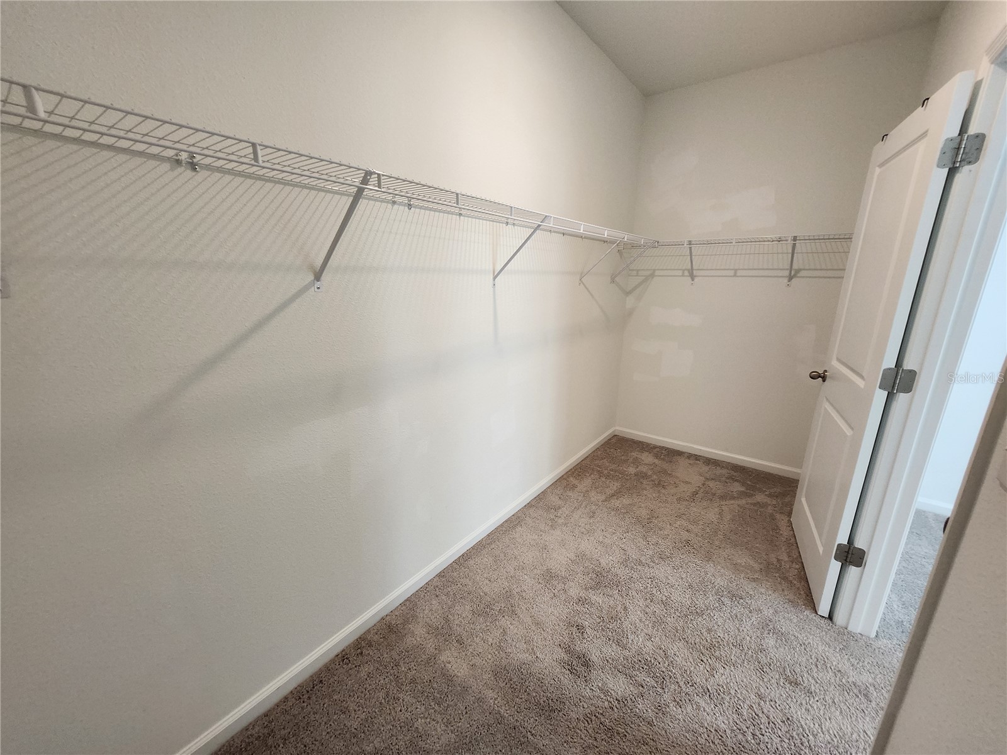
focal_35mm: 13
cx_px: 504
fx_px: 378
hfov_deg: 106.2
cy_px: 378
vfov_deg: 89.9
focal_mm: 1.74
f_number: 2.2
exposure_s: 1/60
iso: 250
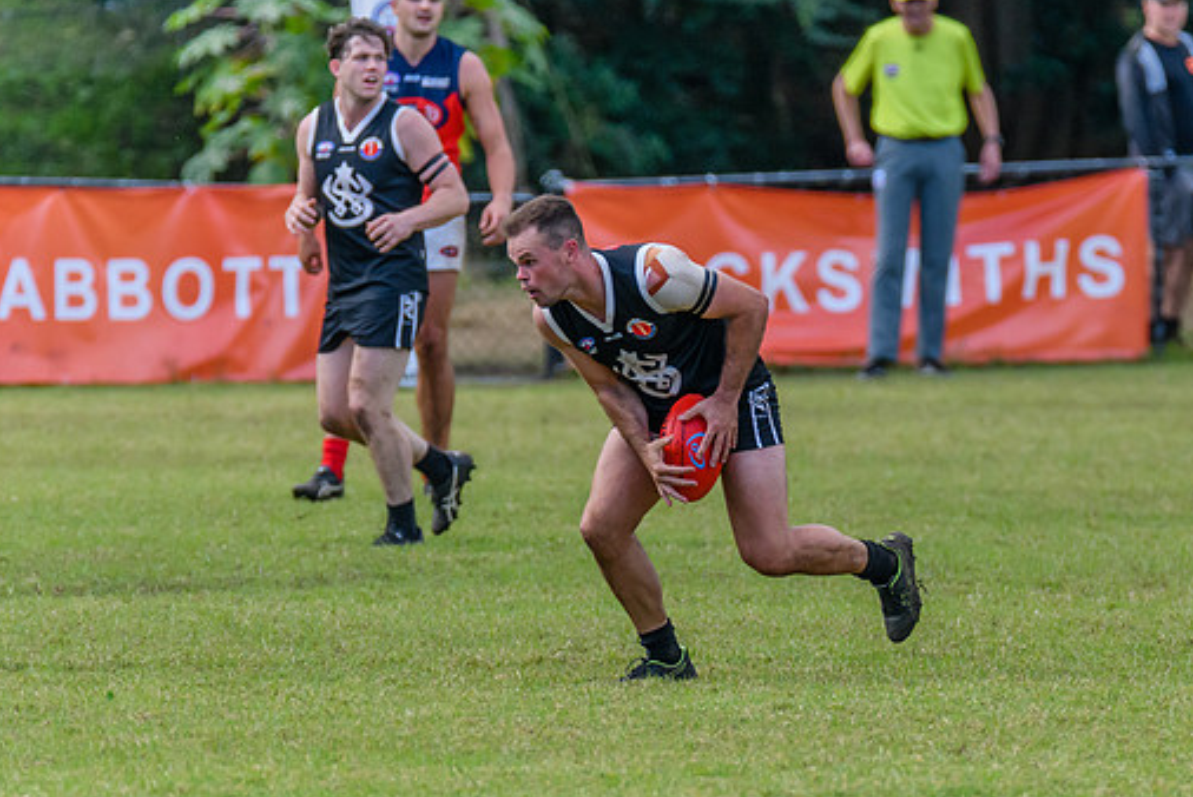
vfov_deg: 1.5
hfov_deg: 2.3
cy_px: 658
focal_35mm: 894
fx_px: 29642
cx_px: 879
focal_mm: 450
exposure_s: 1/2000
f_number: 6
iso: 1600
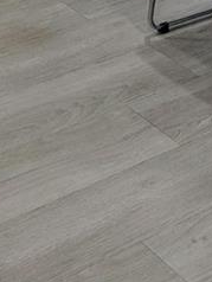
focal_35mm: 121
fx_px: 986
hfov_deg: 11.9
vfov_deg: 12.9
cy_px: -370
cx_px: -72
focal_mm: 6.9
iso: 21
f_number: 1.68
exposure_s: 1/60
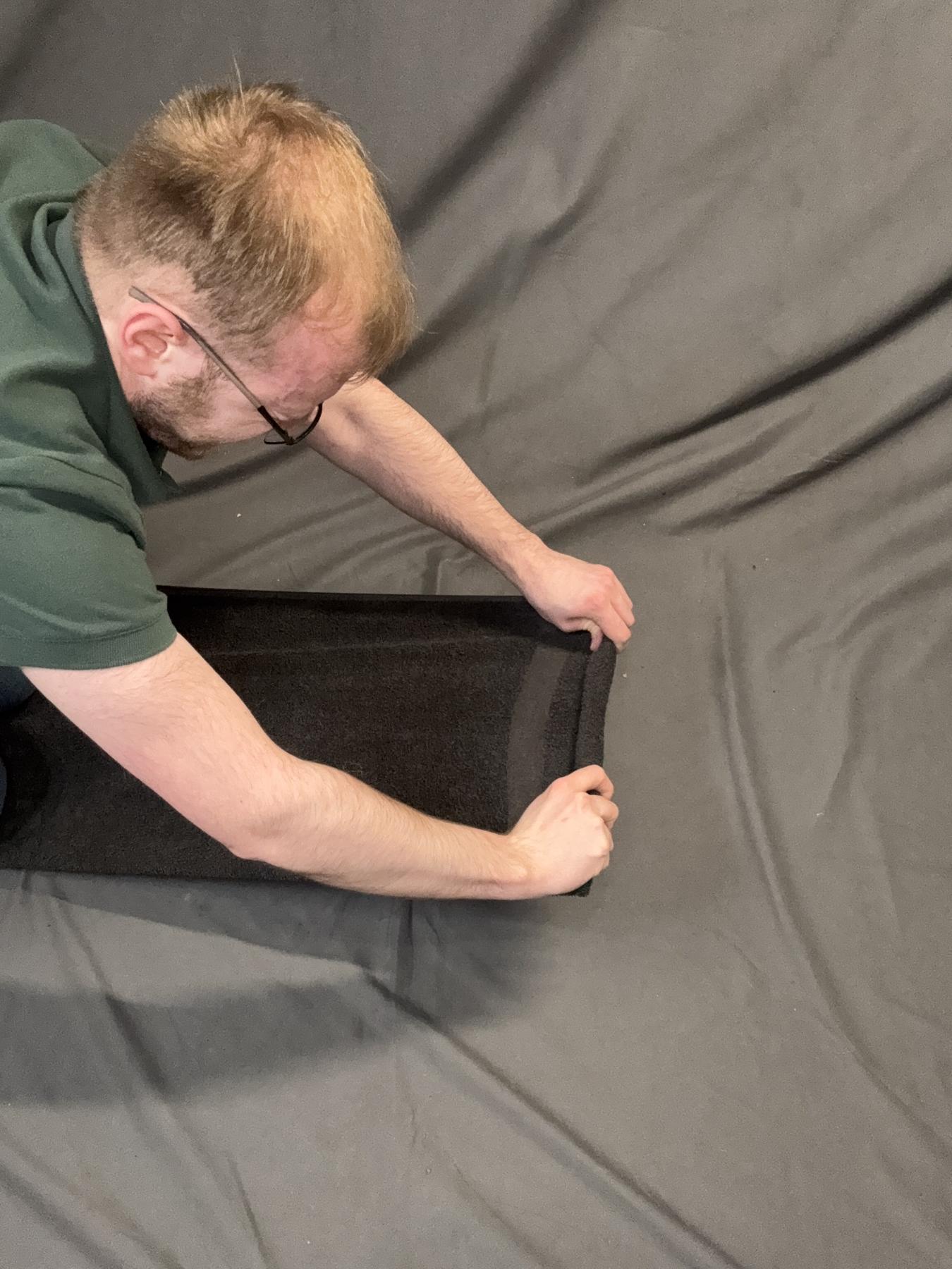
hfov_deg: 46.8
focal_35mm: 30
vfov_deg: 60.0
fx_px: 1100
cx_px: 476
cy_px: 634
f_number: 1.9
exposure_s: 1/60
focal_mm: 2.69
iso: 160
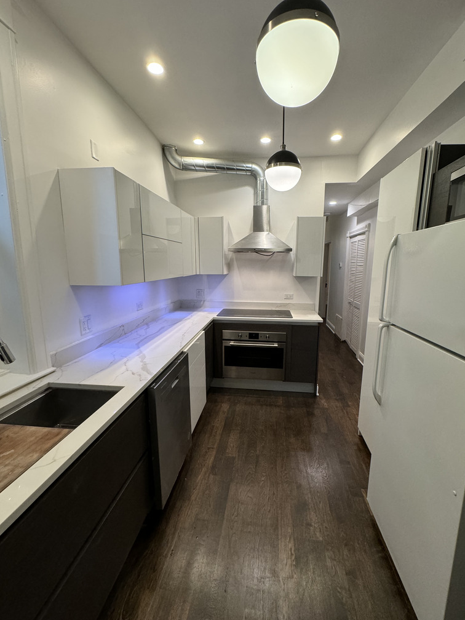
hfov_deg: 81.7
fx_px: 269
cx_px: 244
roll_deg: -0.2
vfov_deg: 98.2
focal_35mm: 15
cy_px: 306
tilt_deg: -9.2
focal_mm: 2.22
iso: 250
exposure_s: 1/120
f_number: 2.2
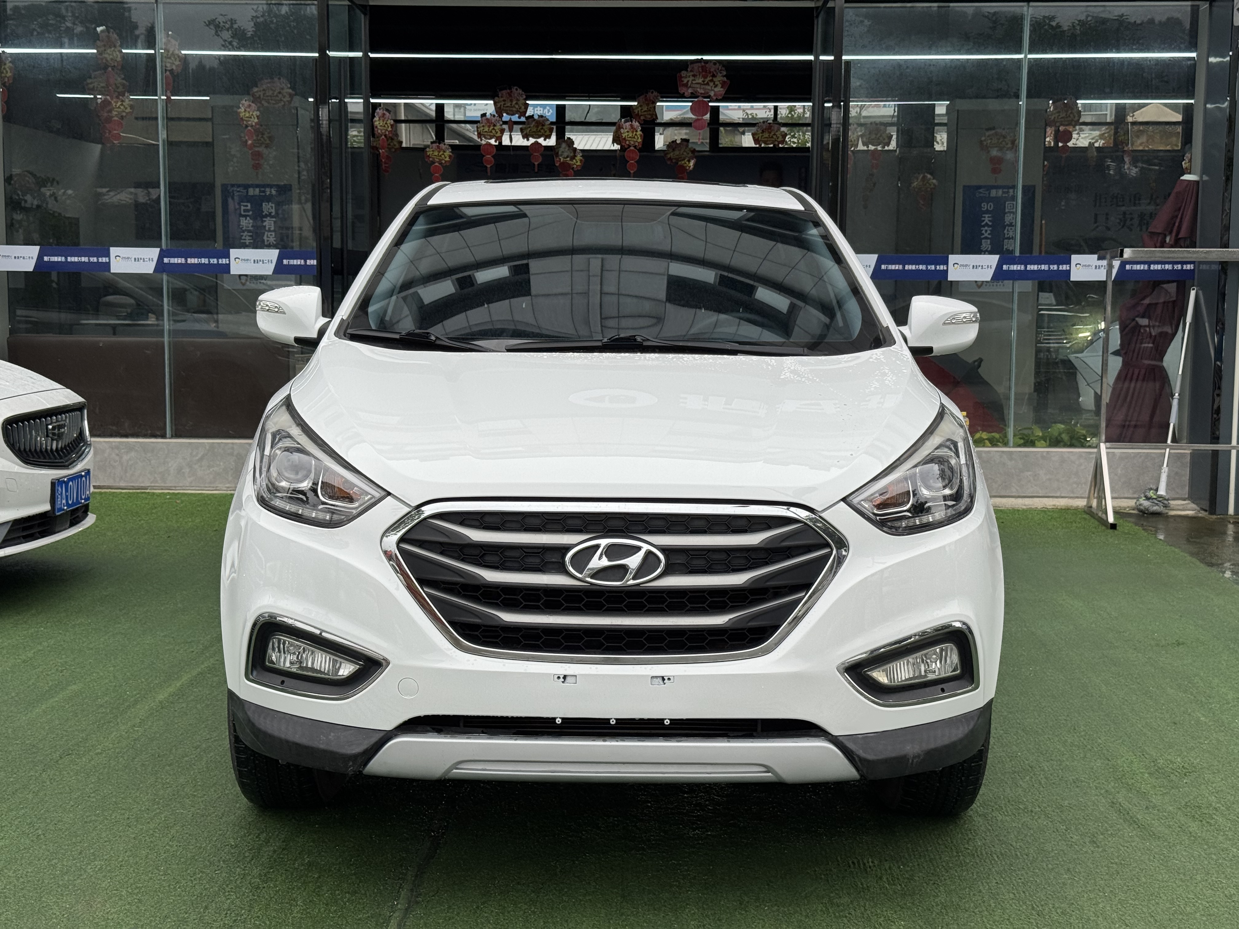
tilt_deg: -5.5
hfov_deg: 39.7
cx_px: 620
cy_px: 464
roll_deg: -0.4
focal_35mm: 48
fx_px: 1718
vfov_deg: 30.3
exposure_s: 1/609
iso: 64
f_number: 1.78
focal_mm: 6.76
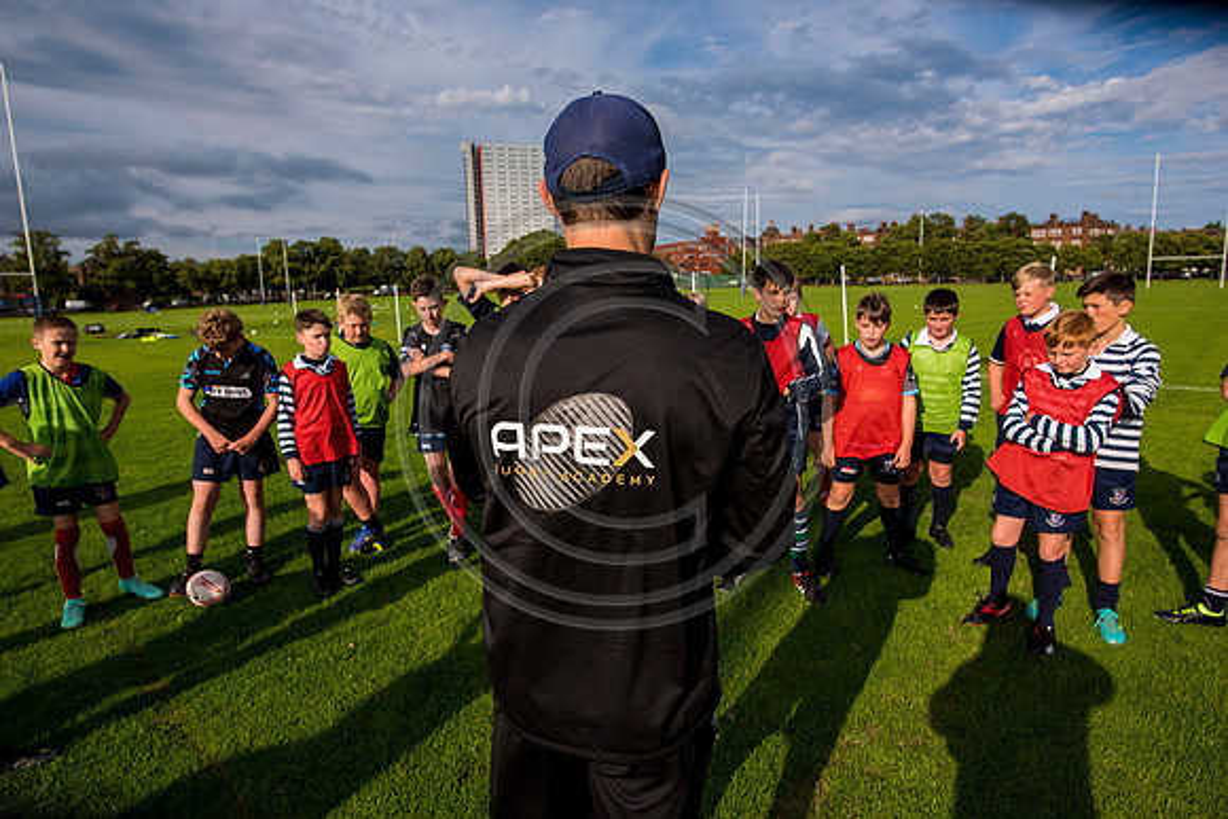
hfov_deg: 84.0
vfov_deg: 62.0
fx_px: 682
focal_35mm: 20
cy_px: 410
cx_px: 614
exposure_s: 1/2000
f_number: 5
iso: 250
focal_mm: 20
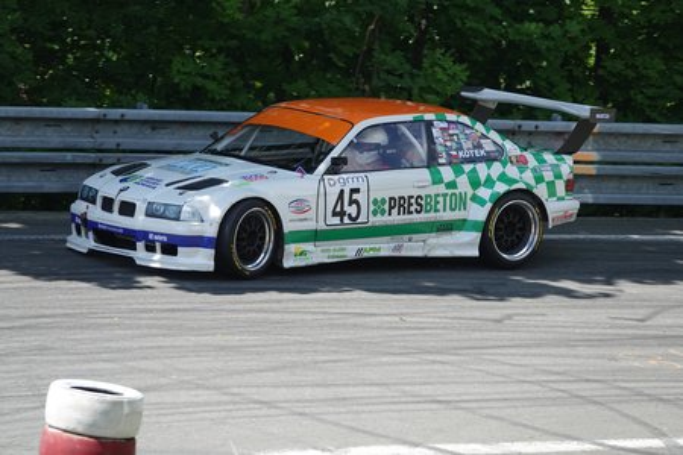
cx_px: 342
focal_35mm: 320
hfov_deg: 6.4
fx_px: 6071
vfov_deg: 4.3
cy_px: 228
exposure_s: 1/800
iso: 200
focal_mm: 117.29
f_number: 4
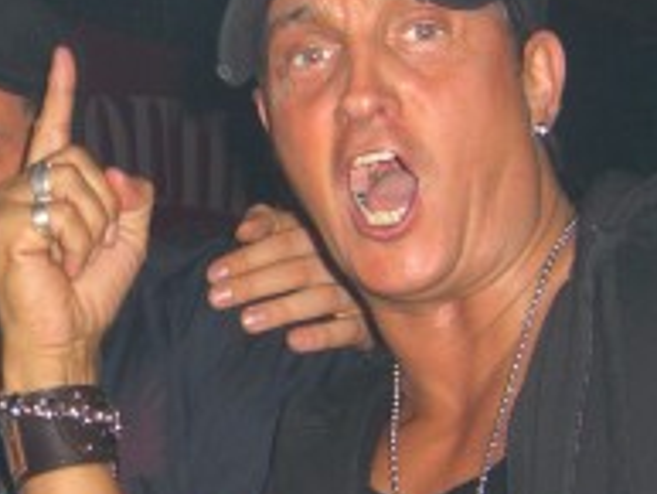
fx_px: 2241
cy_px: 330
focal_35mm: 118
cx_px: 71
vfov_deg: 12.6
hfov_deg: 16.5
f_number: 2.8
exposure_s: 1/60
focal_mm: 7.9
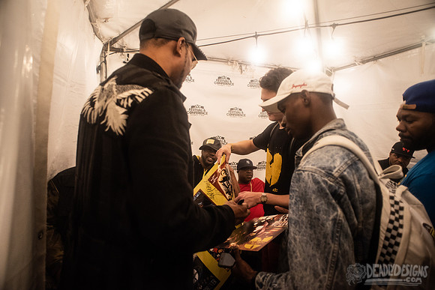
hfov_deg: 84.0
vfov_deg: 62.0
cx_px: 218
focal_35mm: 20
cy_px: 145
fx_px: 242
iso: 1600
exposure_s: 1/100
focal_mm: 20
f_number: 3.5
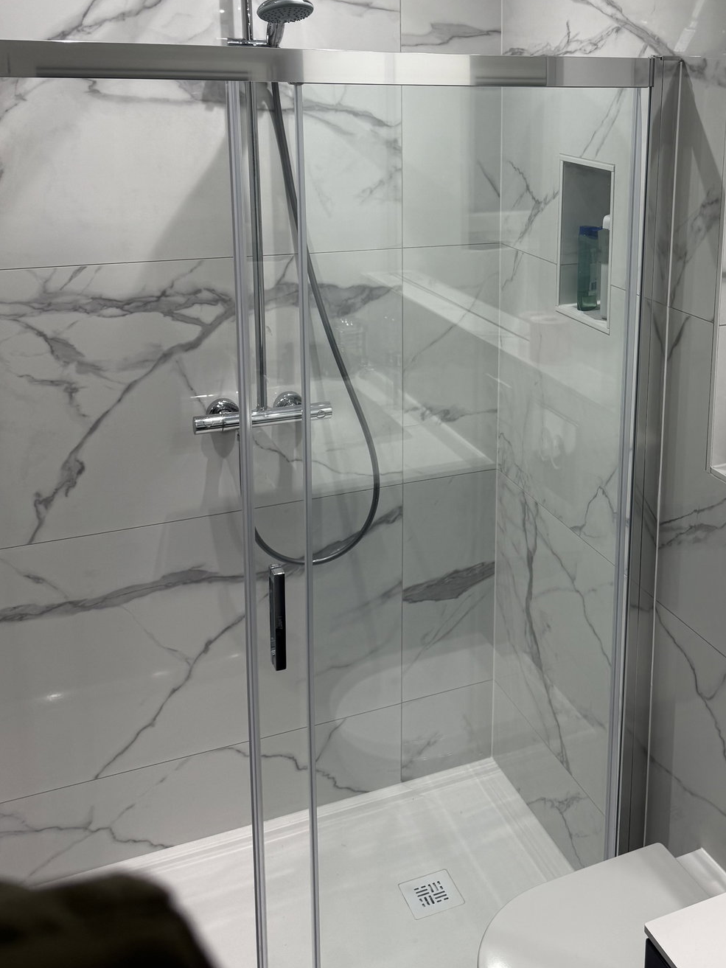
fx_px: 1090
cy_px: 298
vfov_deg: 46.8
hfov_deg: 36.0
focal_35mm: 39
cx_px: 542
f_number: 1.78
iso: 64
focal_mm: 6.76
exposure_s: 1/100
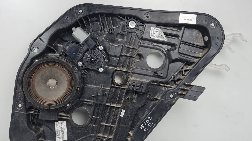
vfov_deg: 40.2
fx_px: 194
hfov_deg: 66.1
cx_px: 125
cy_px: 73
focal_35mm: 29
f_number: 1.8
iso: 50
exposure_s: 1/198
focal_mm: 5.4
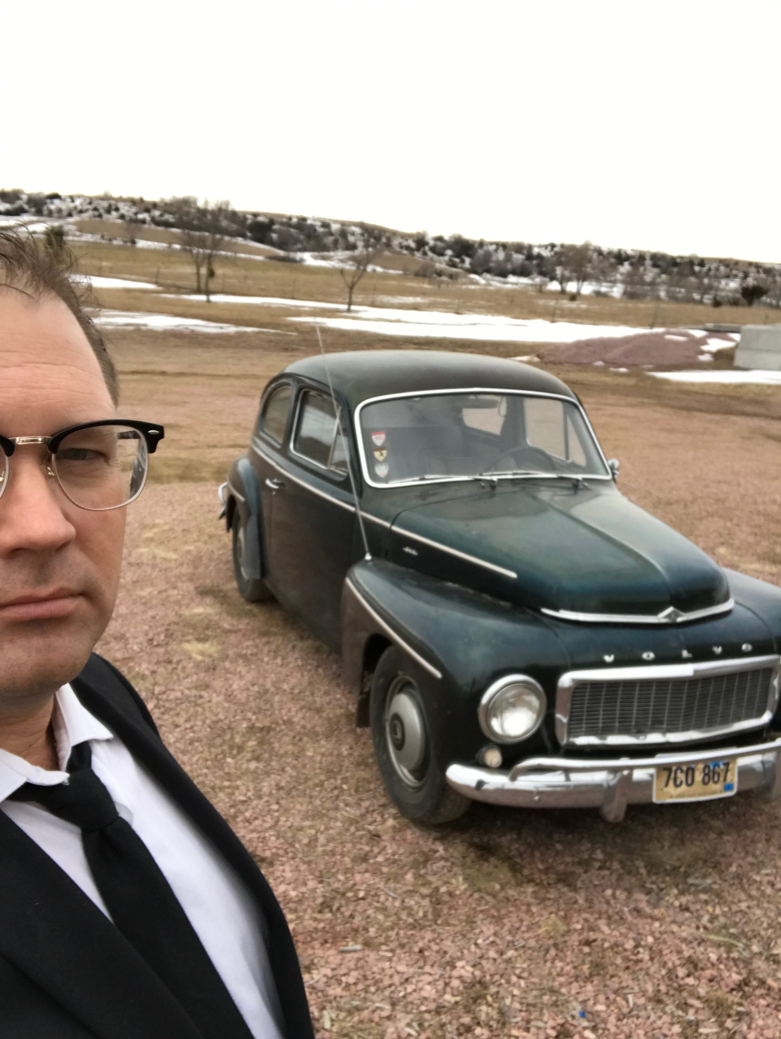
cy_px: 520
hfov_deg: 44.2
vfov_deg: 56.8
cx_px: 390
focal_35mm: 32
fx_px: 962
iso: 25
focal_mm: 2.87
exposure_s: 1/120
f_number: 2.2
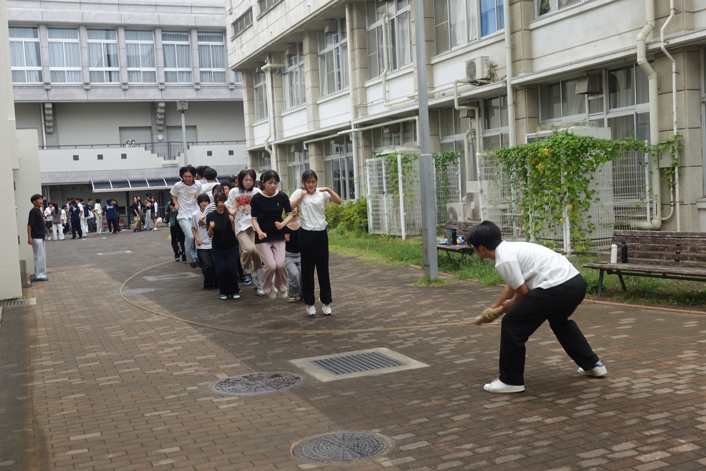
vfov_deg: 32.6
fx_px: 804
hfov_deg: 47.4
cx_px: 353
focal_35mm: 41
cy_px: 236
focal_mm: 14.9
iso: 125
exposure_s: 1/125
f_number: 5.6
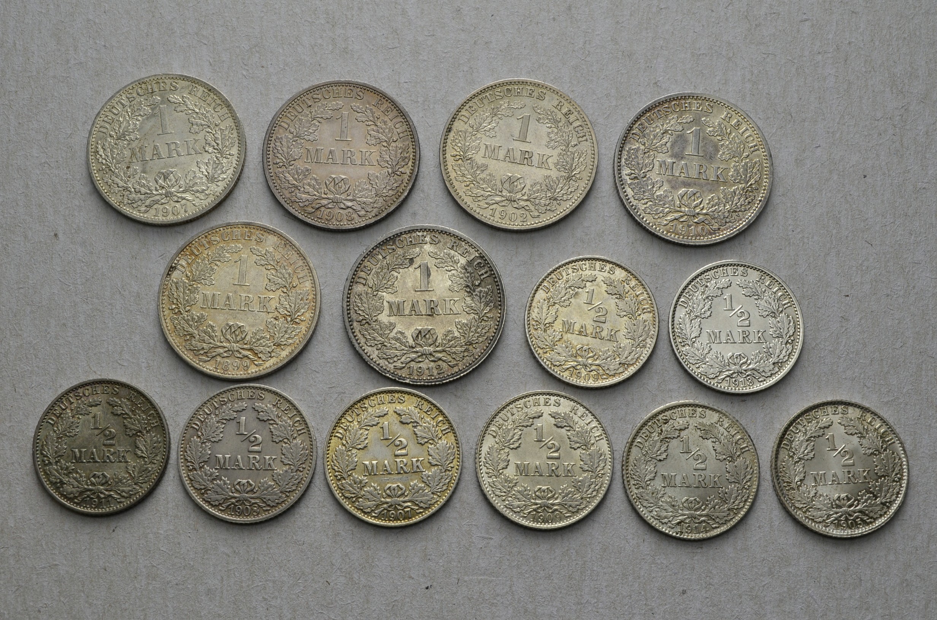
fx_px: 1325
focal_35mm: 51
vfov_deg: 26.4
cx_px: 468
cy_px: 310
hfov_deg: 39.0
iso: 400
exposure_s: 1/250
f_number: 14
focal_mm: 34
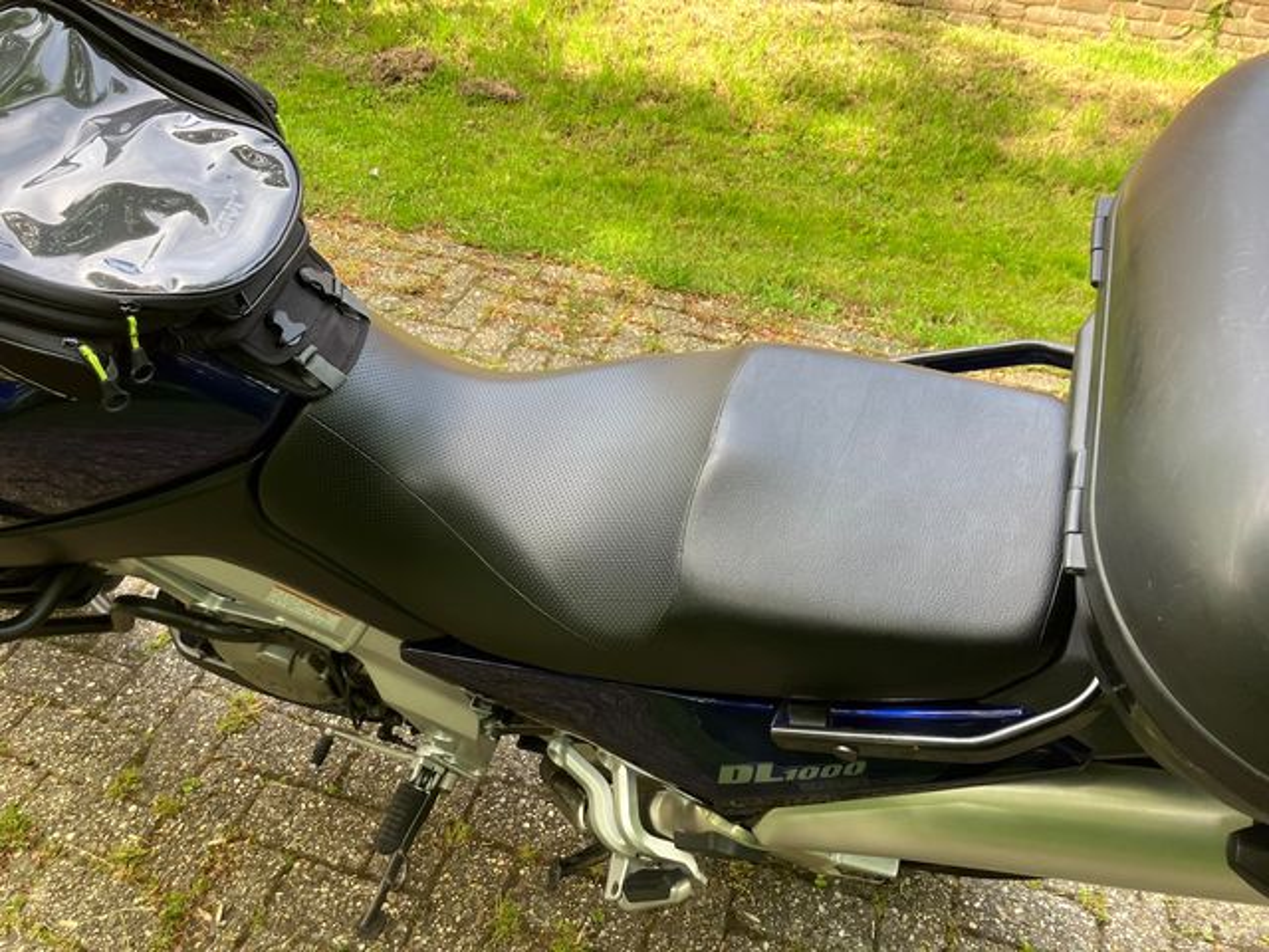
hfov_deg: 63.4
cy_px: 476
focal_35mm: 28
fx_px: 1026
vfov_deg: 49.7
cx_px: 634
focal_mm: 3.99
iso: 40
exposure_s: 1/121
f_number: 1.8
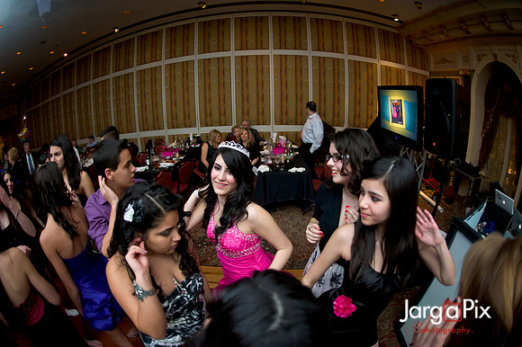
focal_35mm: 16
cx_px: 261
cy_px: 174
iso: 3200
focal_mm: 16
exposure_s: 1/125
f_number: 3.2
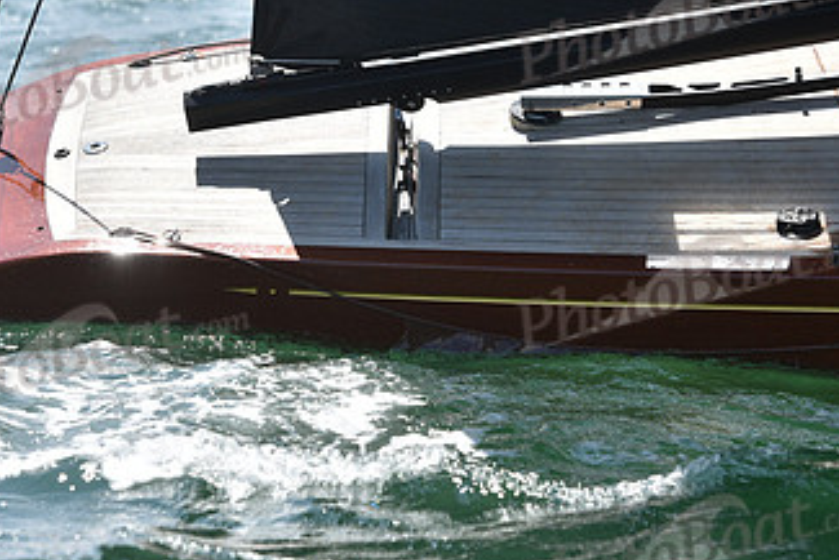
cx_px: 385
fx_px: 5619
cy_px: 187
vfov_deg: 5.7
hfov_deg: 8.5
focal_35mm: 241
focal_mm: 135
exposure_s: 1/1250
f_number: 5
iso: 250
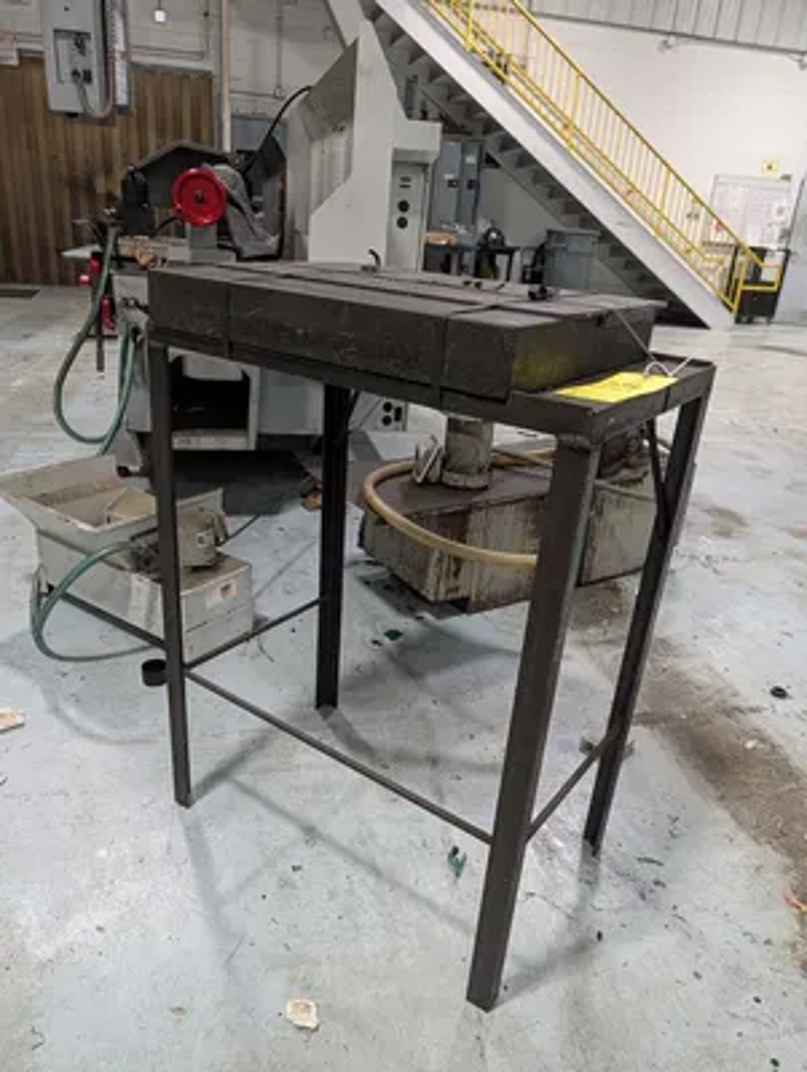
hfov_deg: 56.9
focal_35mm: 24
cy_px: 536
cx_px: 404
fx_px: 744
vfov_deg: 71.5
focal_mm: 6.9
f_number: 1.68
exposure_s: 1/544
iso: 706
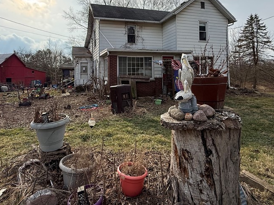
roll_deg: +0.8
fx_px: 174
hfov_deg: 76.2
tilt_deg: +3.6
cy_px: 66
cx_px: 123
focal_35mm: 22
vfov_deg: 59.5
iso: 80
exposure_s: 1/2841
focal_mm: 2.22
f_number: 2.2
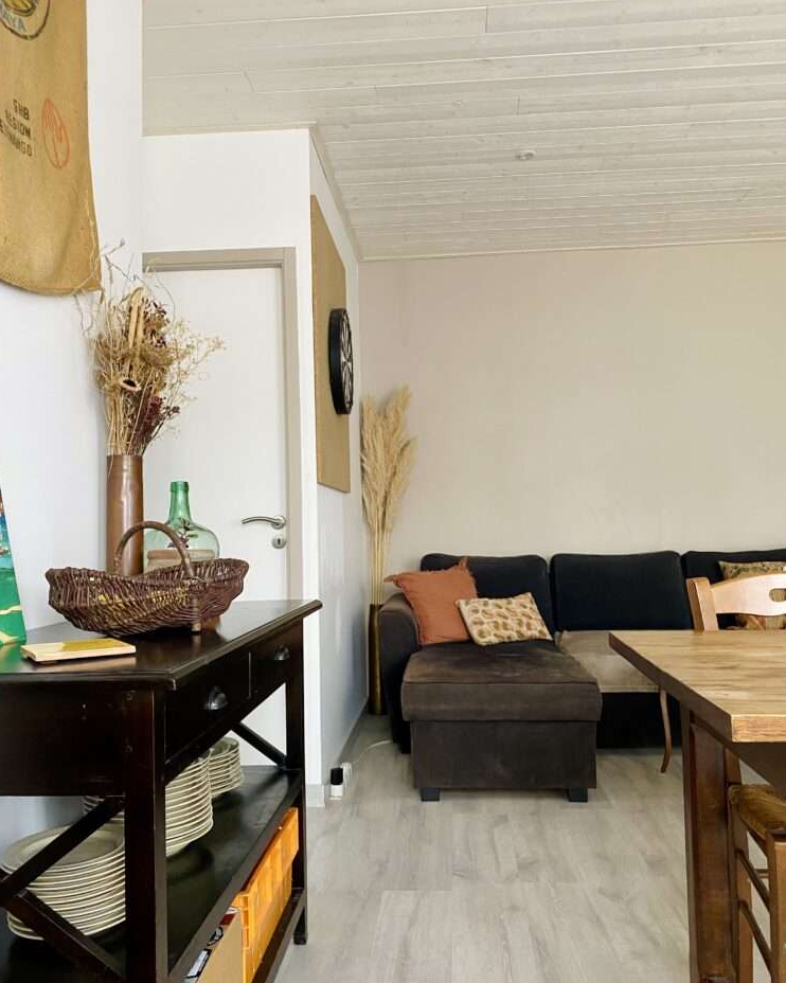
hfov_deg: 51.5
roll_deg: +1.2
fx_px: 814
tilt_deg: +2.6
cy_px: 499
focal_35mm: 28
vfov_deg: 62.2
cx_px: 393
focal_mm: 4.25
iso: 160
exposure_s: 1/60
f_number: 1.8
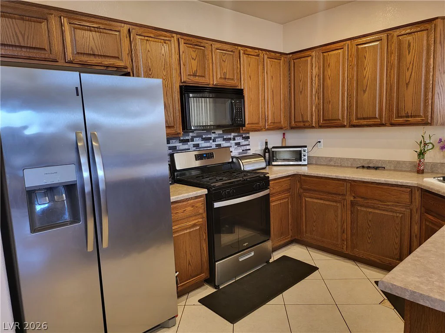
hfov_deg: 71.6
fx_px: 309
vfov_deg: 56.8
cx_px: 222
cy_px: 166
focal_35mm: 24
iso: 250
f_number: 1.8
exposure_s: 1/60
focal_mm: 5
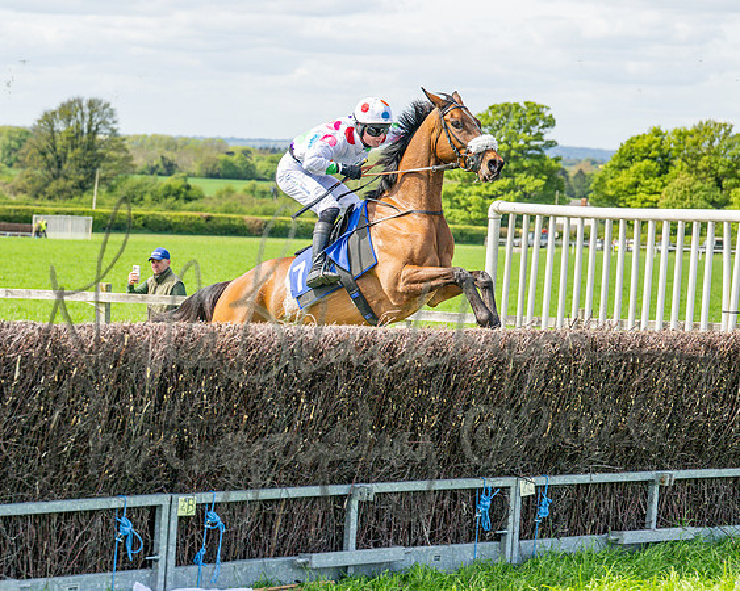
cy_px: 274
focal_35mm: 116
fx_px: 2541
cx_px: 186
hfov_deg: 16.5
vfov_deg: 13.3
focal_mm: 77
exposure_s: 1/2500
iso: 400
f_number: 4
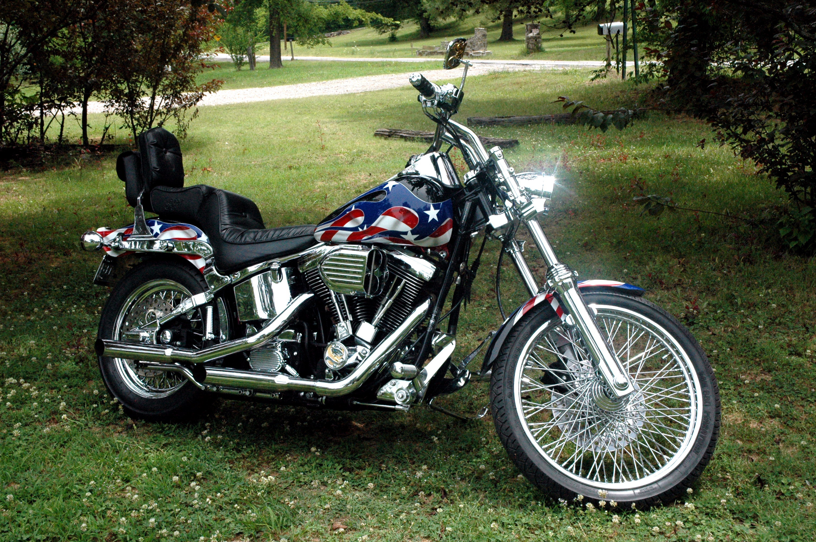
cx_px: 408
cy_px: 271
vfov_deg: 28.9
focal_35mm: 46
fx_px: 1053
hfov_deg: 42.4
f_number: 11
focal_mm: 31
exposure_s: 1/500
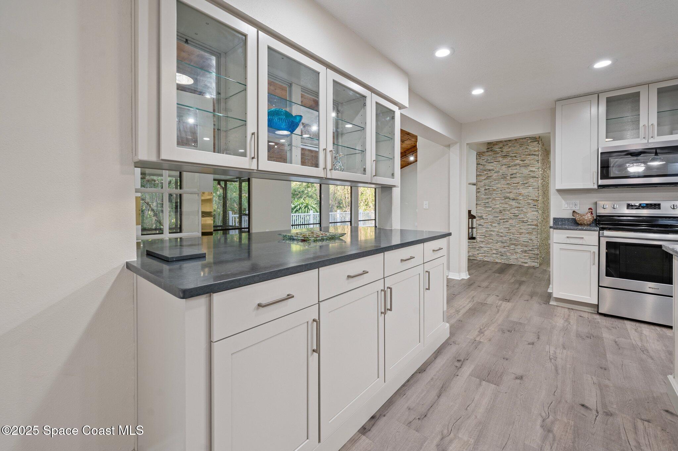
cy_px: 226
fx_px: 263
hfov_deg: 104.3
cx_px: 339
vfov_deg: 81.1
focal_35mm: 14
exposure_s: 1/2.5
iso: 250
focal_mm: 14
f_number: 8
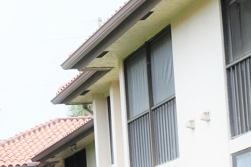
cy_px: 242
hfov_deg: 12.3
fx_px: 1094
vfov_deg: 8.6
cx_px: -157
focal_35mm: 157
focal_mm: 32
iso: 100
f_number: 9
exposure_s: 1/80
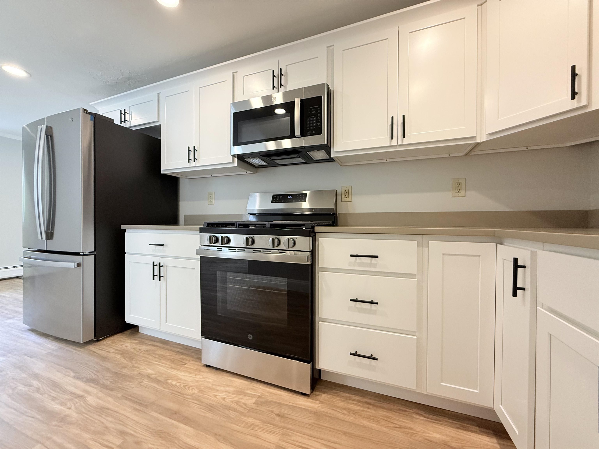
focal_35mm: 14
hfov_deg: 102.1
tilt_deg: -0.3
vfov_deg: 85.7
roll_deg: +0.3
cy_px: 224
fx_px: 242
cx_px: 300
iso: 320
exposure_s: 1/120
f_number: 2.2
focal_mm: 2.22
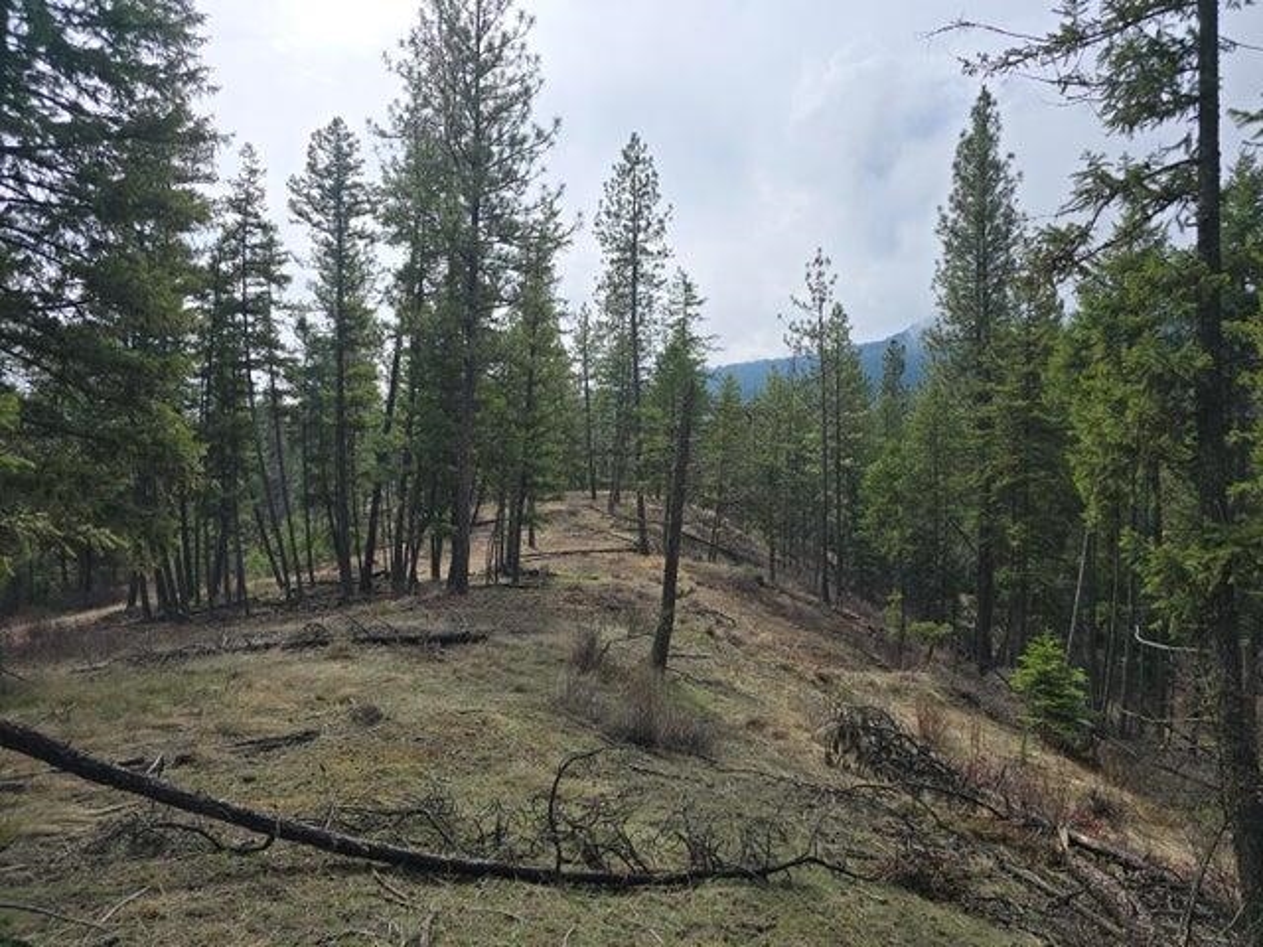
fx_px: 839
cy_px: 474
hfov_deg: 73.9
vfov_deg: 58.9
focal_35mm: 23
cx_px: 632
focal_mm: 6.3
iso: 12
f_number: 1.7
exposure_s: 1/1521
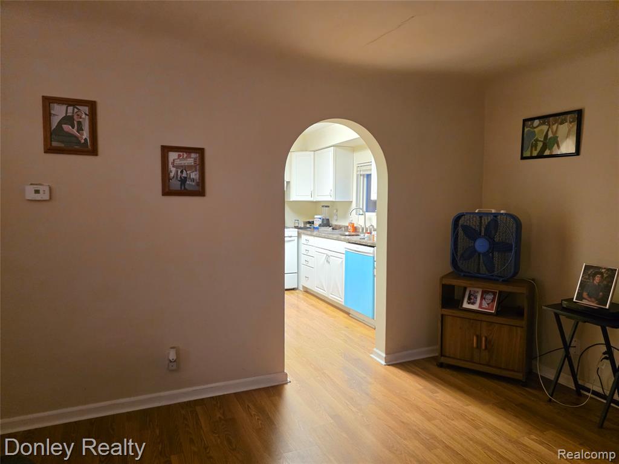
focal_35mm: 23
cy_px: 232
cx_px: 310
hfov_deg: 73.9
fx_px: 411
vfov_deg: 58.9
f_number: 1.7
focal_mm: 6.3
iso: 1250
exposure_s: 1/120
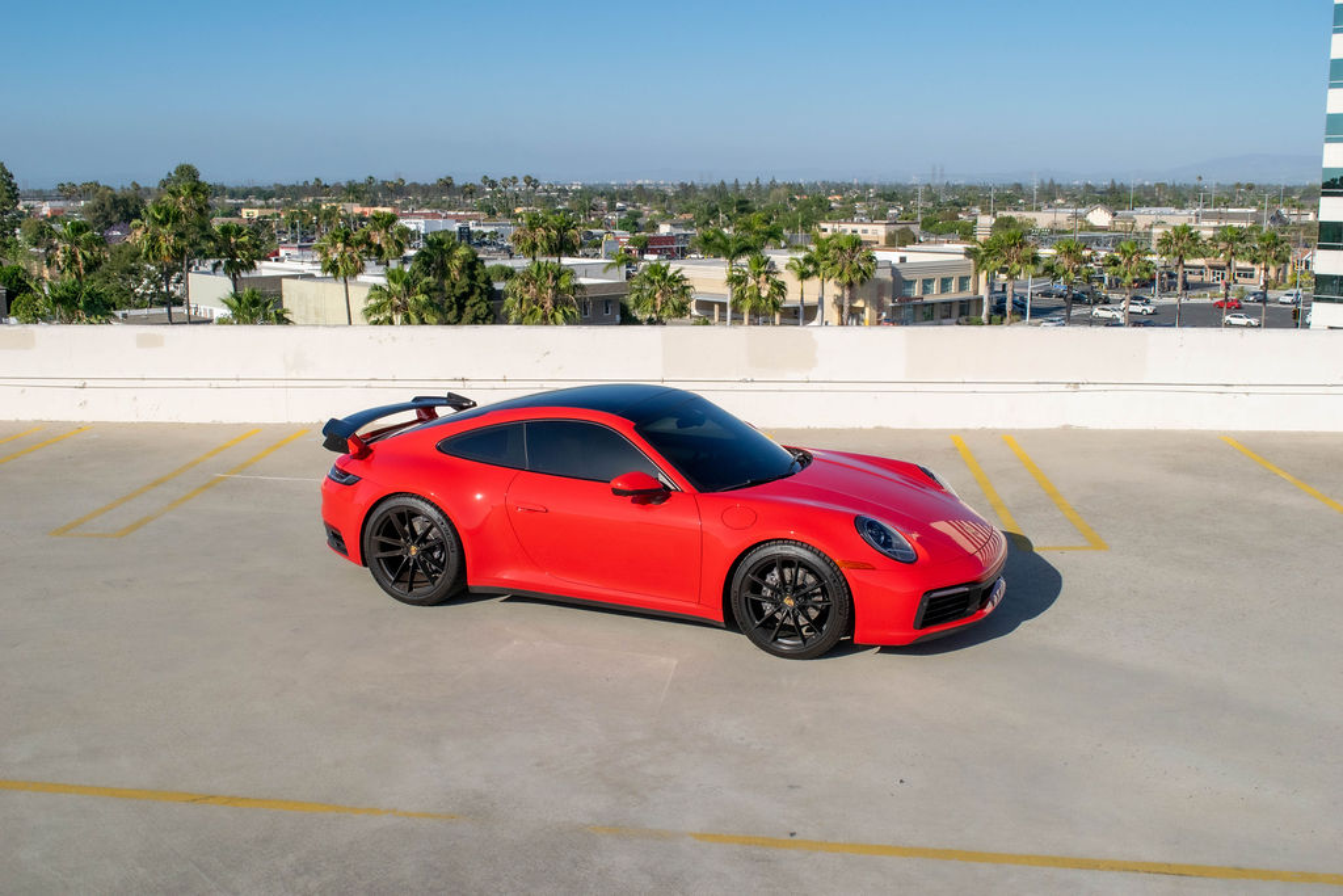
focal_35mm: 36
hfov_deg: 53.1
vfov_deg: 36.9
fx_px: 1343
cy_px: 448
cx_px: 672
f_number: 8
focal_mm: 24
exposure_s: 1/2000
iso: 400
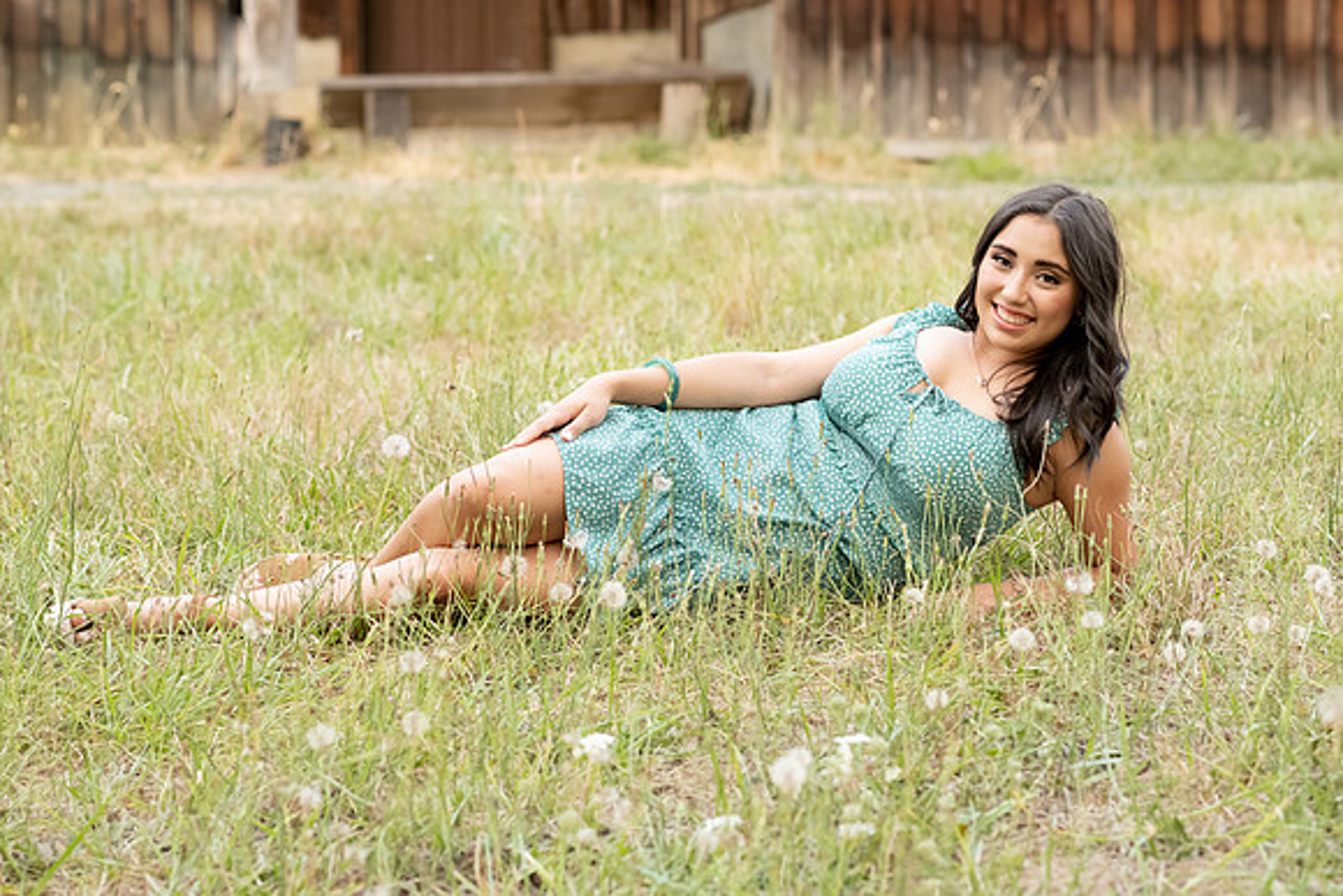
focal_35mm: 103
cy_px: 356
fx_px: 3837
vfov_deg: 13.3
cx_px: 731
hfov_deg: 19.8
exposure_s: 1/400
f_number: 4
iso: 2500
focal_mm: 85
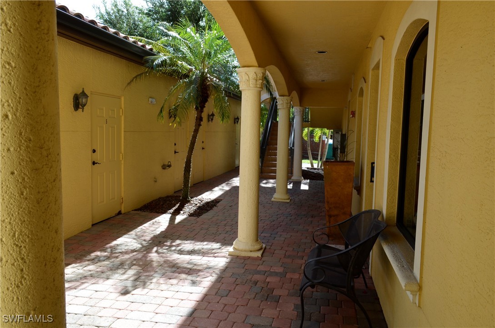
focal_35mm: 27
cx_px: 248
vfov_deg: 47.7
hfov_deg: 67.5
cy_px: 164
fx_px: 370
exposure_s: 1/200
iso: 200
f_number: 7.1
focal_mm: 18
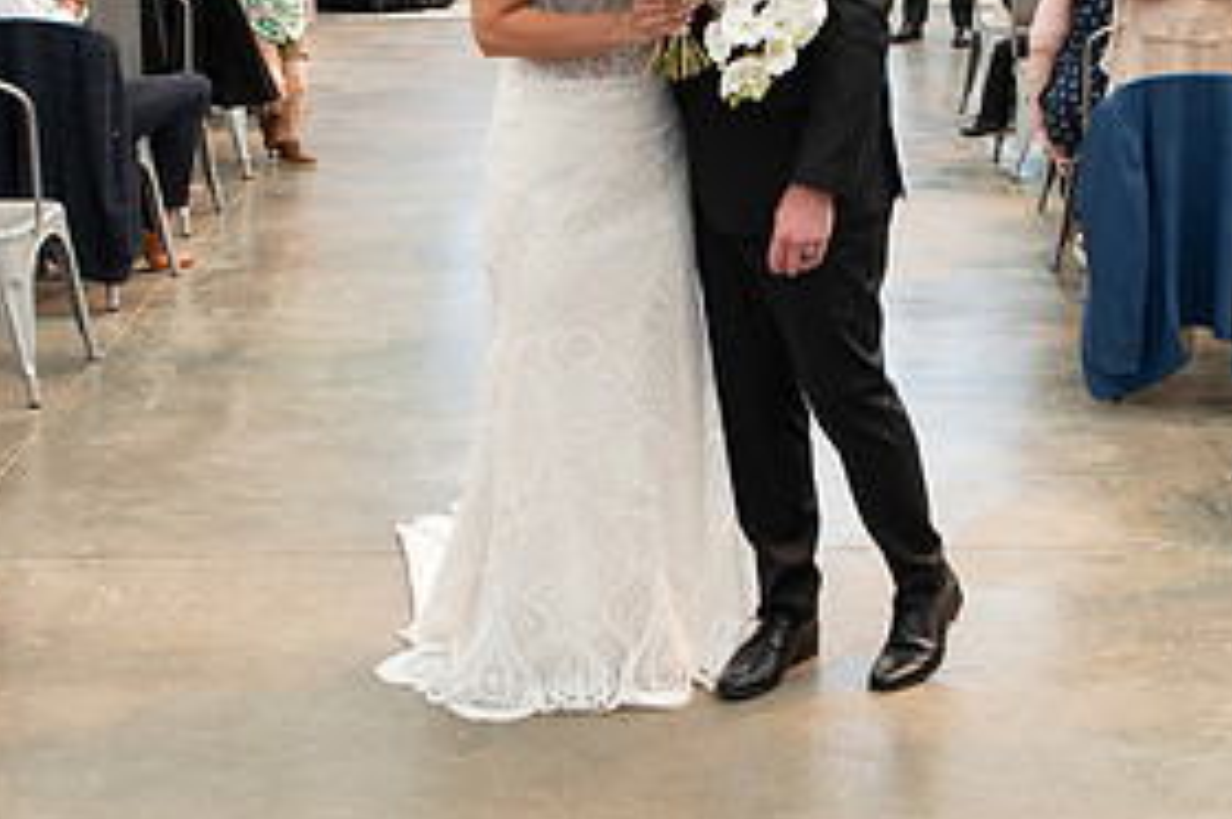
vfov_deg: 19.7
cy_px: 343
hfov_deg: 29.1
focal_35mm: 69
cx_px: 831
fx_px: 2359
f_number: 5
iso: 160
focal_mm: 24
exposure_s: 1/200
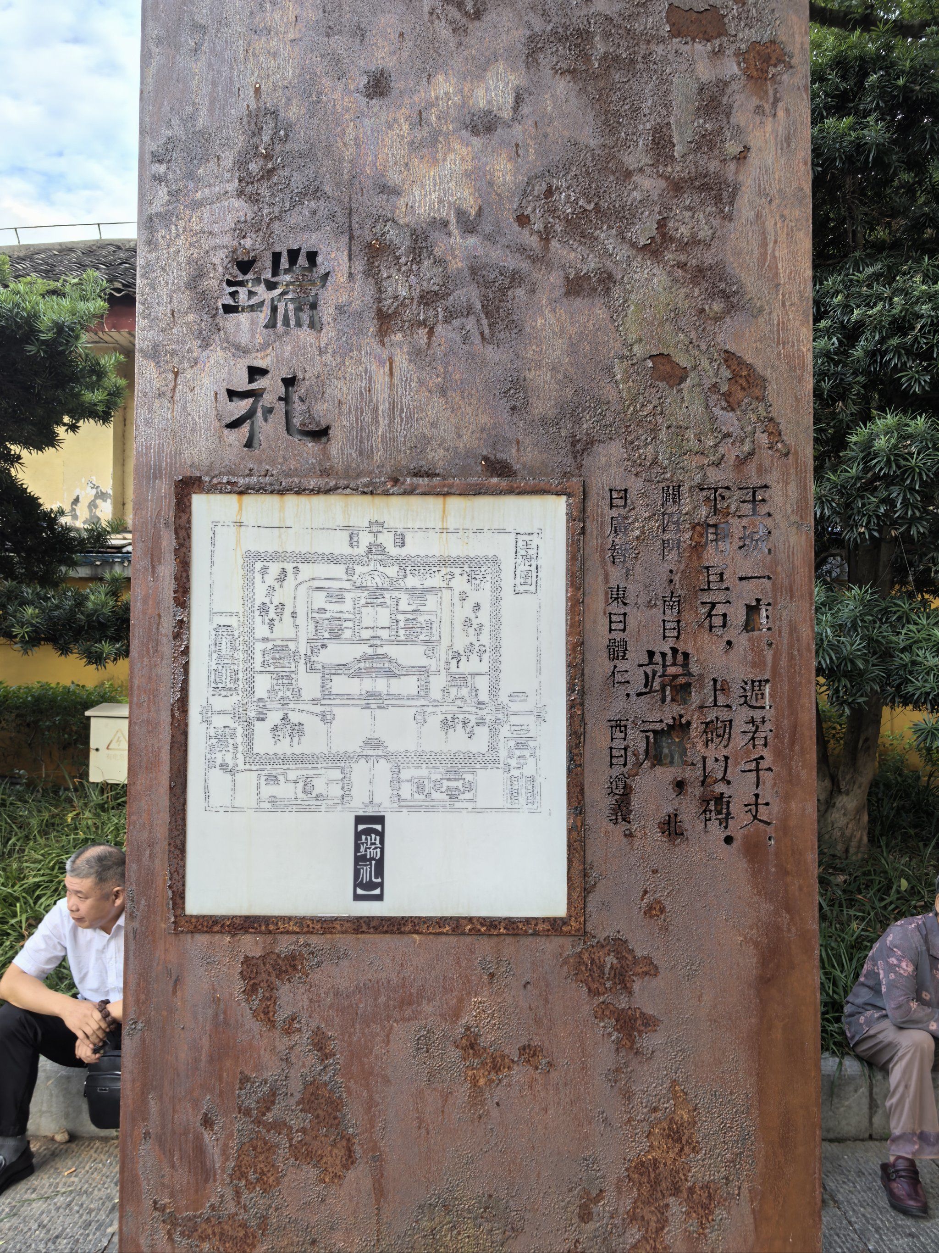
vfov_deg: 65.3
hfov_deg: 51.4
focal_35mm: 27
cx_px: 470
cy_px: 626
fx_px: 977
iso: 50
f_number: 2
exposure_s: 1/143
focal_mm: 5.75
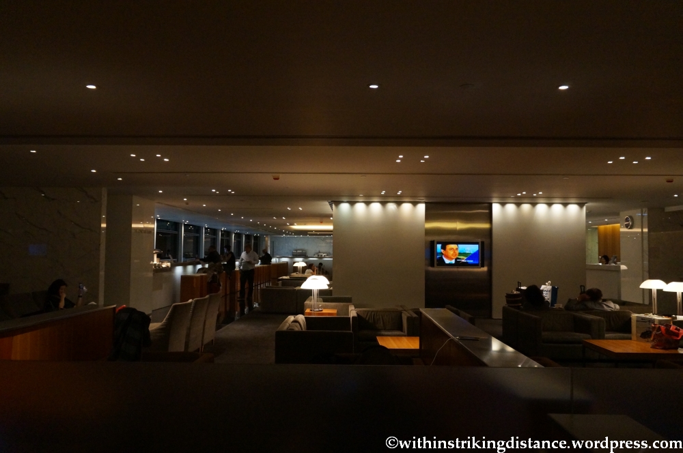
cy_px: 226
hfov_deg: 64.6
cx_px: 342
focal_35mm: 28
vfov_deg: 45.6
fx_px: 540
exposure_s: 1/160
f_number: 4
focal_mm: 19
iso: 3200
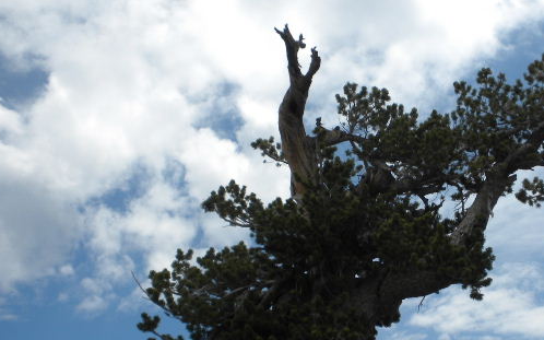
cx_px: 402
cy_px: 239
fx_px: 934
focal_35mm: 63
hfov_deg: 31.9
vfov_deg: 20.5
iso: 64
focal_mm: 6.6
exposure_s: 1/170
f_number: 10
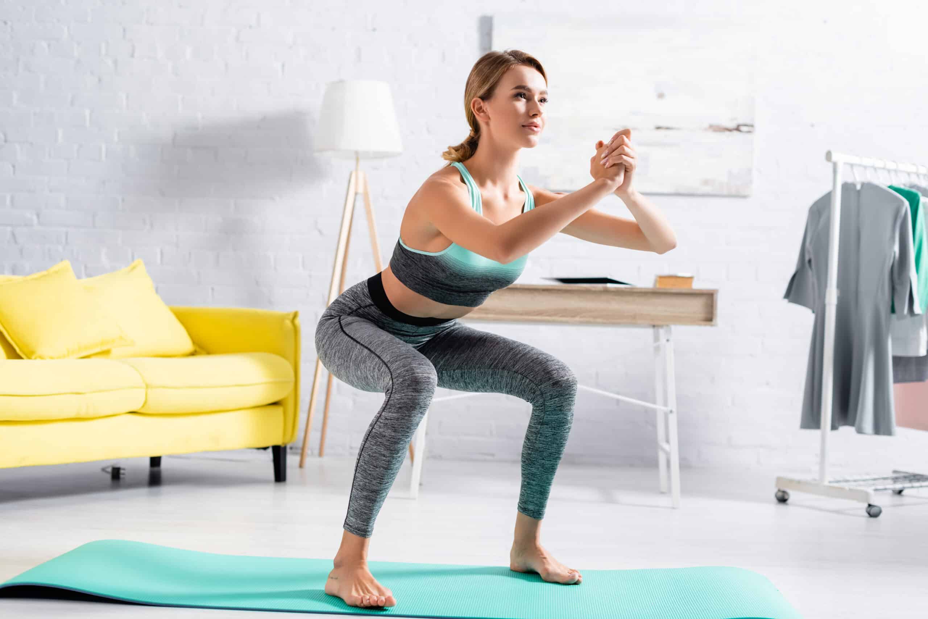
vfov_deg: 27.0
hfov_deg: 39.6
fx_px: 1289
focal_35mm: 50
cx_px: 464
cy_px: 310
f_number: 3.2
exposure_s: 1/200
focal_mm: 50
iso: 64
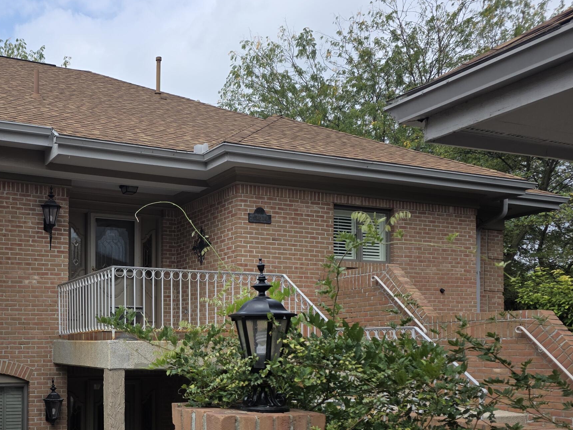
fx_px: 662
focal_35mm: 40
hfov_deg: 44.4
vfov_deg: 35.2
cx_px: 111
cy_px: 322
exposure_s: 1/4766
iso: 80
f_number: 1.7
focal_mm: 6.3
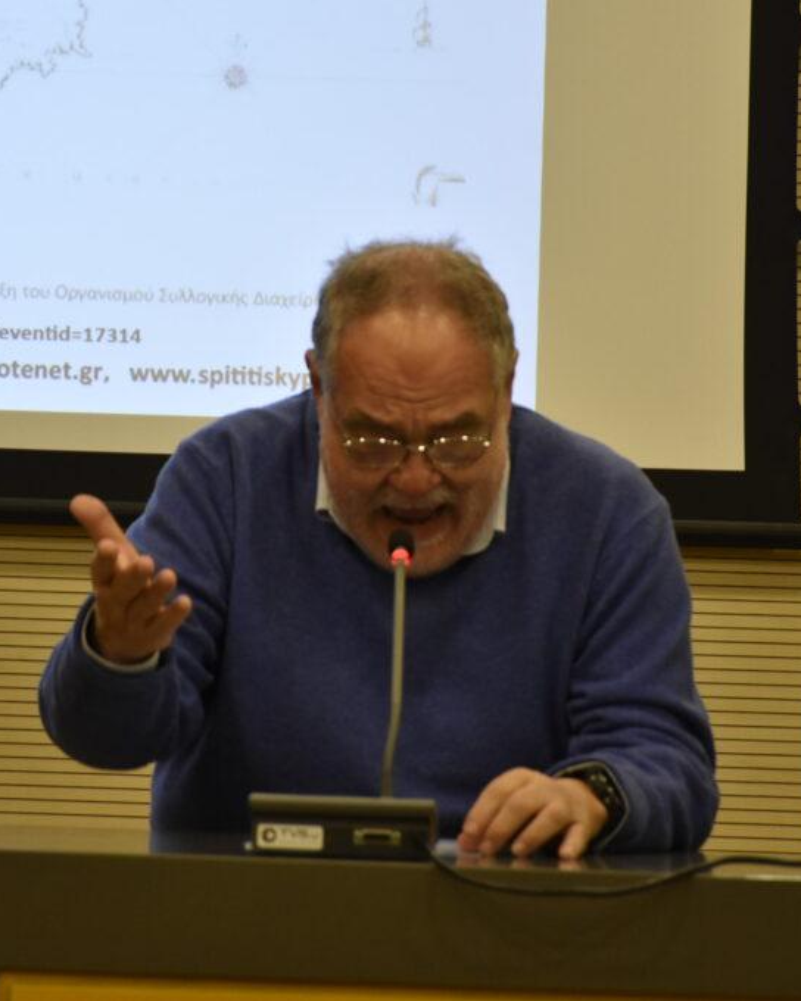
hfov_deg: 5.2
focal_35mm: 297
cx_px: 346
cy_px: 500
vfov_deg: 6.5
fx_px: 8801
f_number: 5.6
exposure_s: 1/125
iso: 1600
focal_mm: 140
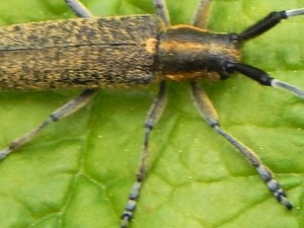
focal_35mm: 401
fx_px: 3522
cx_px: 220
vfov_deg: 3.7
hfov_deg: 4.9
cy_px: 60
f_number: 4.9
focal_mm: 25.3
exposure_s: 1/100
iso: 125
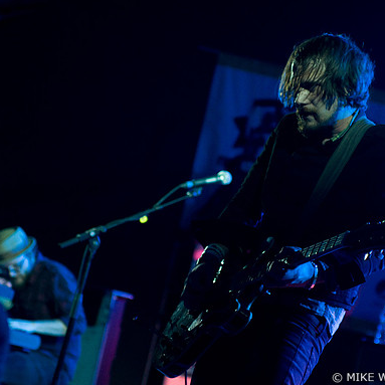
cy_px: 192
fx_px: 1699
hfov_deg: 12.9
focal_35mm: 135
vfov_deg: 12.9
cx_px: 263
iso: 1000
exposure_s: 1/125
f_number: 2.8
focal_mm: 70
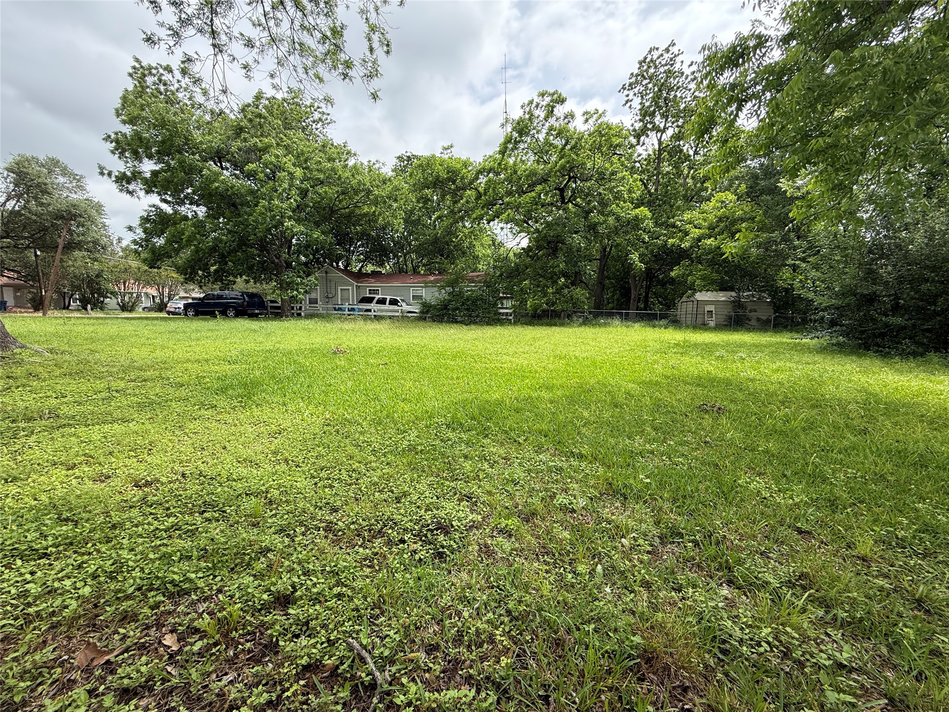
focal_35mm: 14
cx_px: 474
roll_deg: -0.8
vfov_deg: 85.7
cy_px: 356
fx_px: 384
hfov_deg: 102.1
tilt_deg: -6.4
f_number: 2.2
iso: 50
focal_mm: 2.22
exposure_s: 1/596
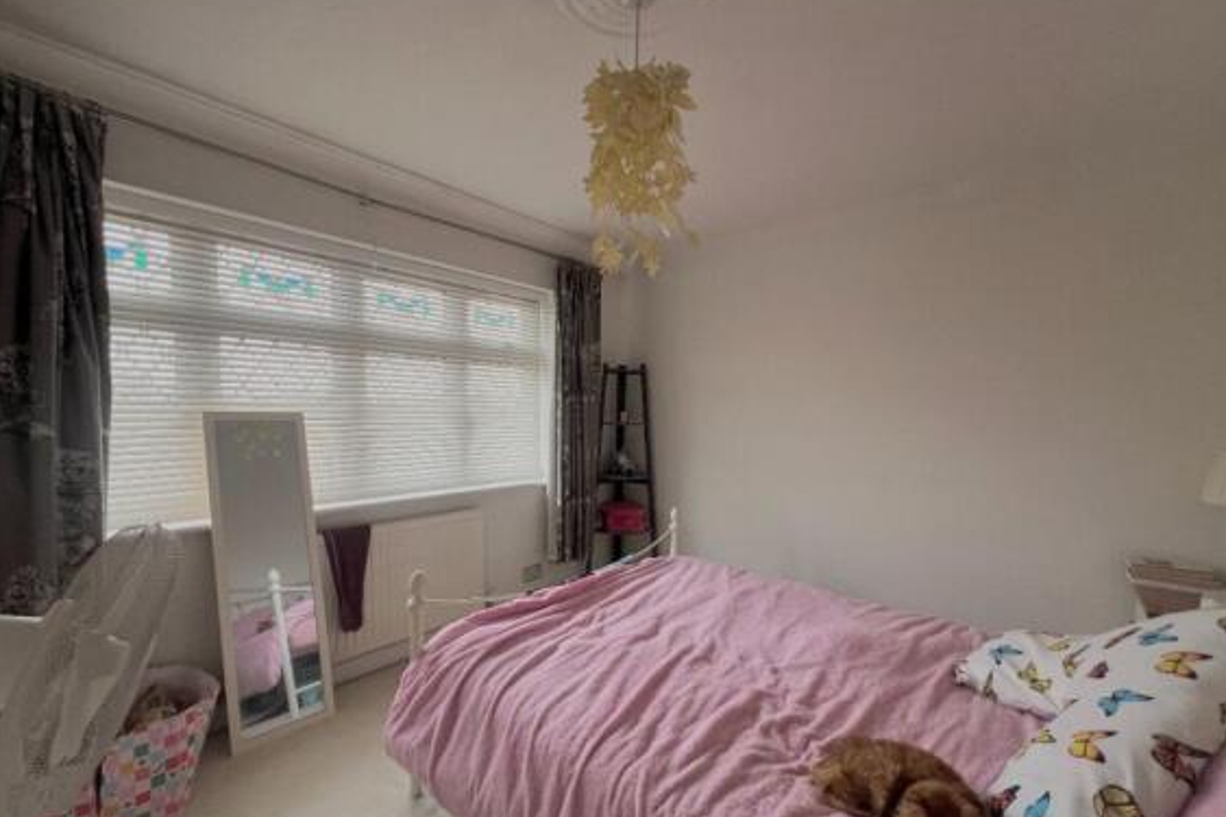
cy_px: 448
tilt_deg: -3.7
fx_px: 477
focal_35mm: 14
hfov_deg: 104.2
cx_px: 593
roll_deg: -0.5
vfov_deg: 81.0
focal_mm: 1.57
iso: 125
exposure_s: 1/99
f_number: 1.8
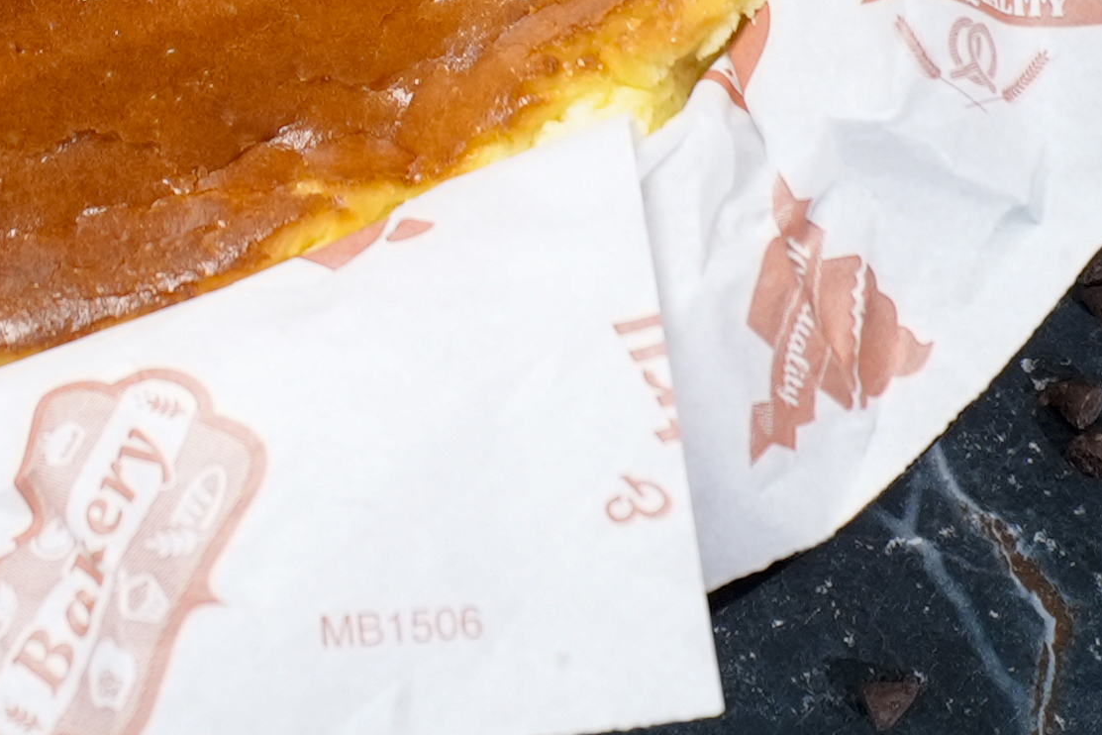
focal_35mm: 149
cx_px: 23
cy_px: -390
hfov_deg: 13.6
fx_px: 4561
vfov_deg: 9.0
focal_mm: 24
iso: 320
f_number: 4
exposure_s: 1/125
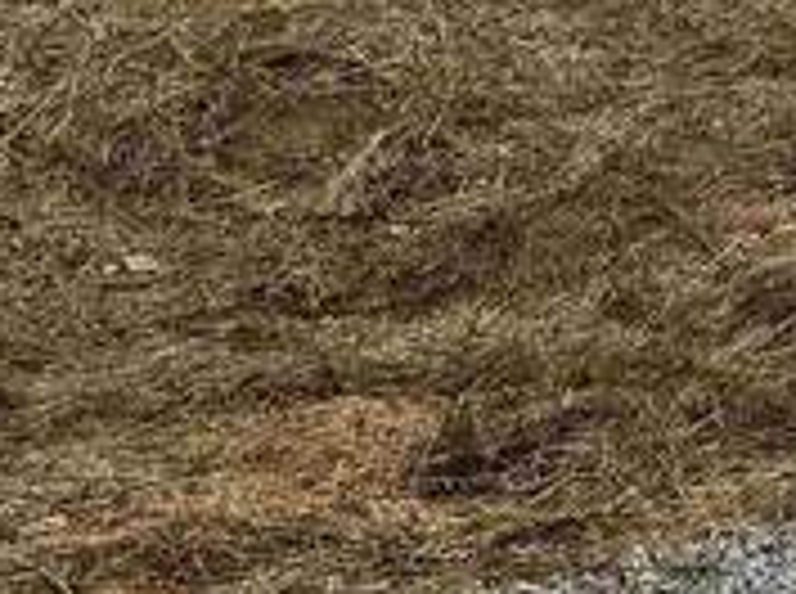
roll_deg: -1.6
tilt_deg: +4.1
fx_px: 3993
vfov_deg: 7.9
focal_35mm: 174
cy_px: -801
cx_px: 1628
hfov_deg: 10.4
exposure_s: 1/7937
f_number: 1.78
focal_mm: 6.76
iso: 80
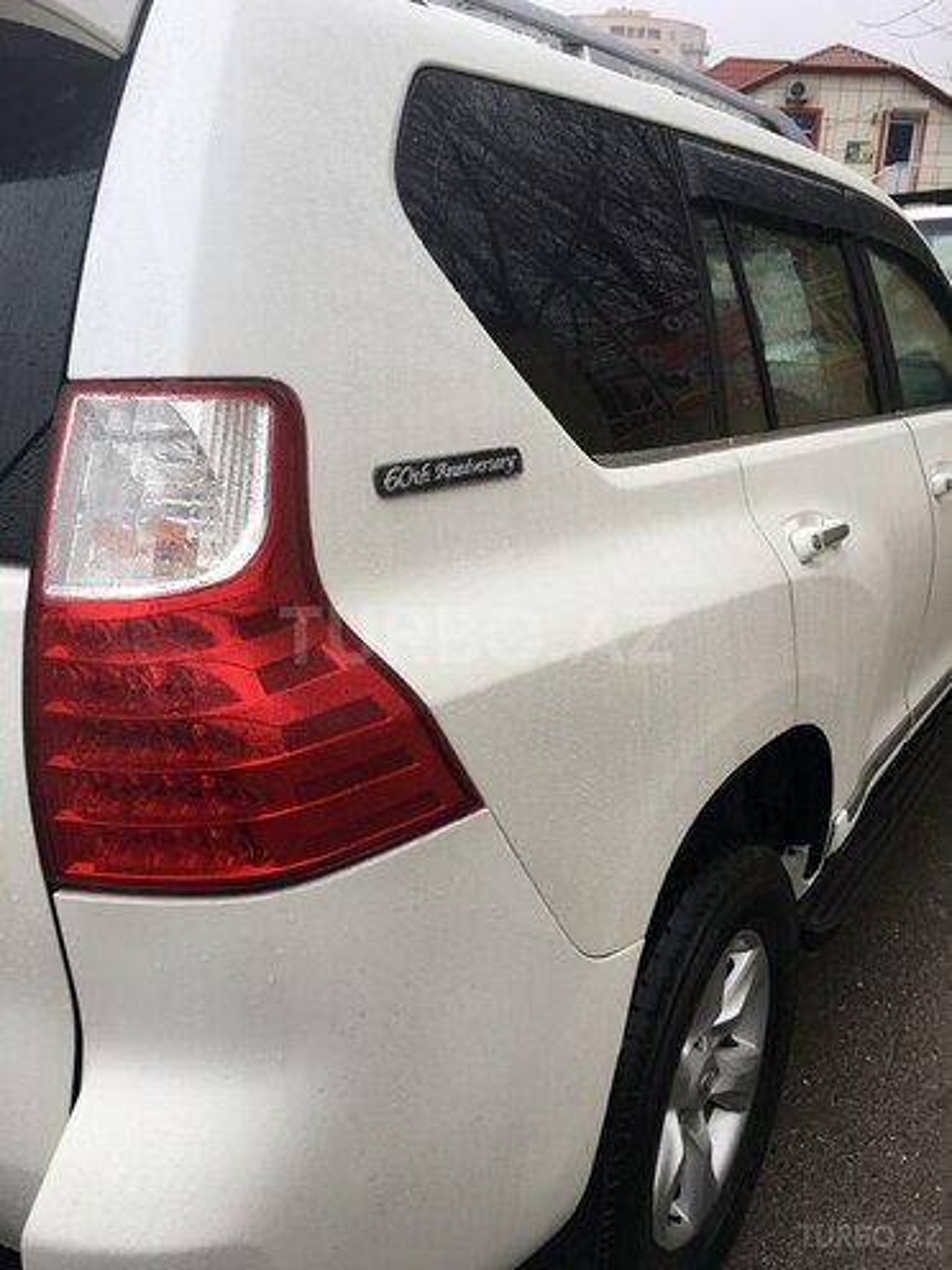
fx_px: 1063
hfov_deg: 48.2
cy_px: 635
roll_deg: -2.1
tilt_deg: -17.1
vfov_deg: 61.7
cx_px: 476
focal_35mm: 29
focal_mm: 4.15
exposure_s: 1/249
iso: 25
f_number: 2.2
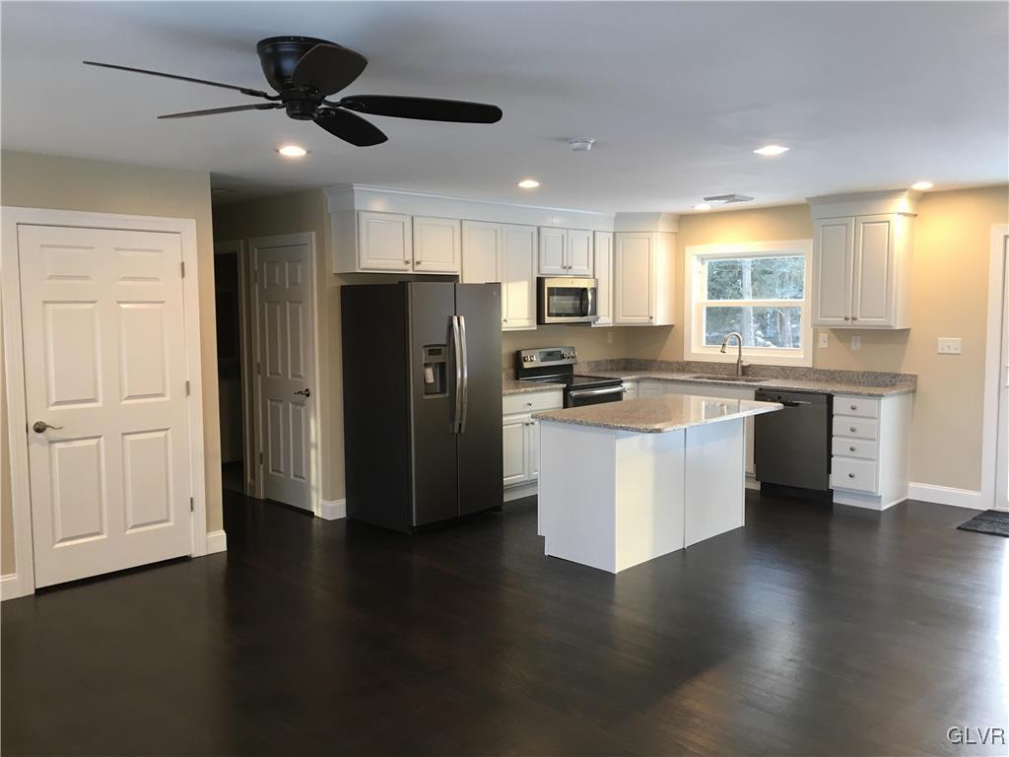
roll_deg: +0.1
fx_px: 845
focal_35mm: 29
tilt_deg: -5.4
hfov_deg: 61.7
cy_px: 378
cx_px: 504
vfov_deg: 48.2
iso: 80
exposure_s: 1/30
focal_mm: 4.15
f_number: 2.2
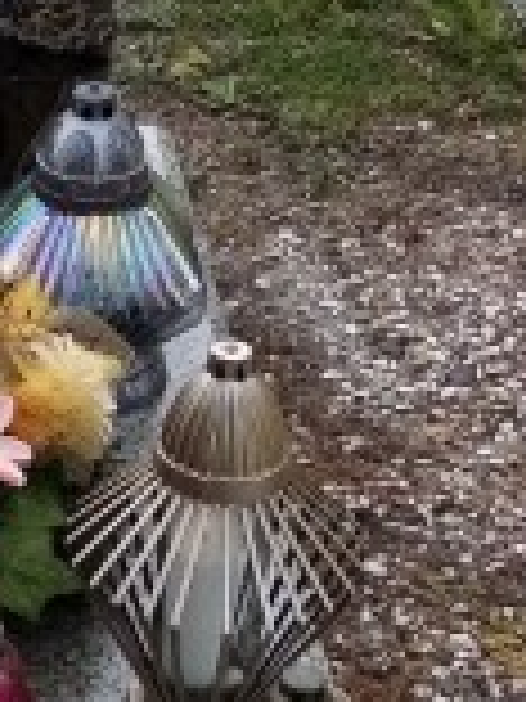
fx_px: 2168
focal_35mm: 107
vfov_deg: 18.3
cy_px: 441
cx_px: -198
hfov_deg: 13.2
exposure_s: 1/551
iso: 105
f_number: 1.8
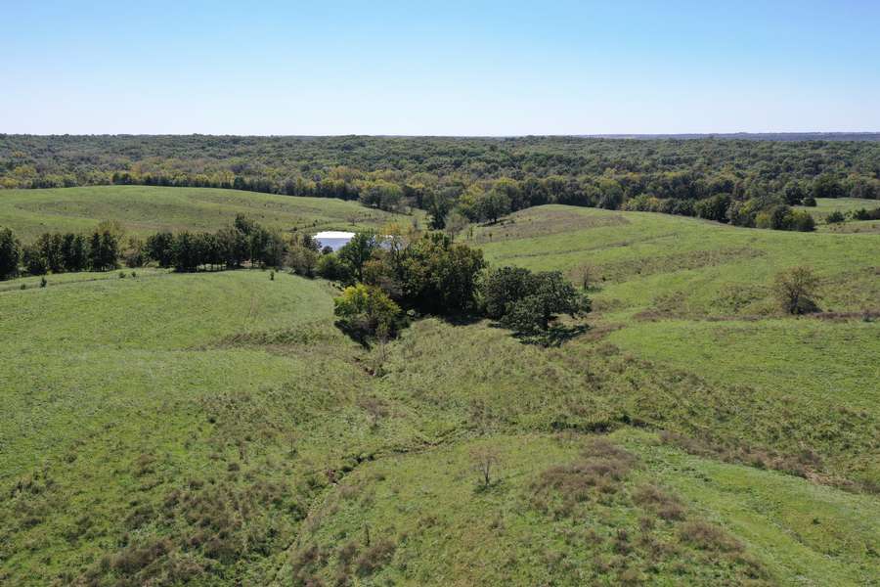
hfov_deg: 65.5
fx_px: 684
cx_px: 440
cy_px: 294
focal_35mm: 28
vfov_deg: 46.4
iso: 100
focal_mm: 10.26
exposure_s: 1/400
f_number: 5.6
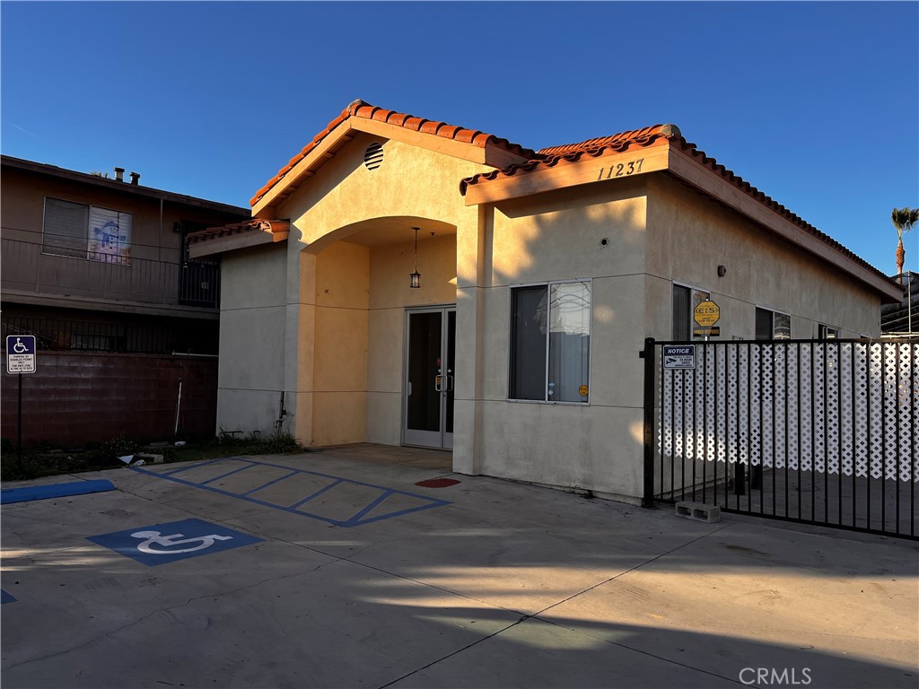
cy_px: 344
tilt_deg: +2.5
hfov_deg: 67.3
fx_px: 690
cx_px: 460
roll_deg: -1.3
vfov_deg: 53.1
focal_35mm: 26
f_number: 1.6
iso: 50
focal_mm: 5.1
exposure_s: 1/1957
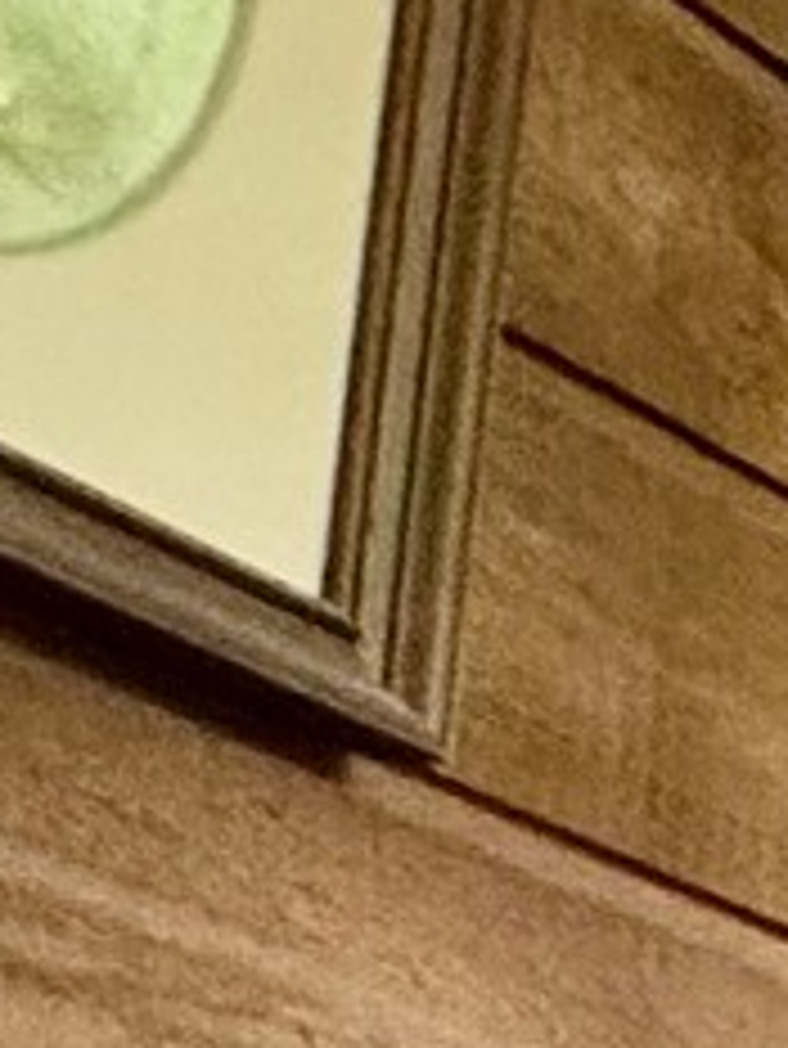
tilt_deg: +5.9
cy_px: 1930
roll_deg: +1.3
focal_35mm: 123
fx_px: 3730
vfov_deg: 14.1
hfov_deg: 6.4
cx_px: 3895
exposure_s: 1/120
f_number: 2.2
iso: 320
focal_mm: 2.22
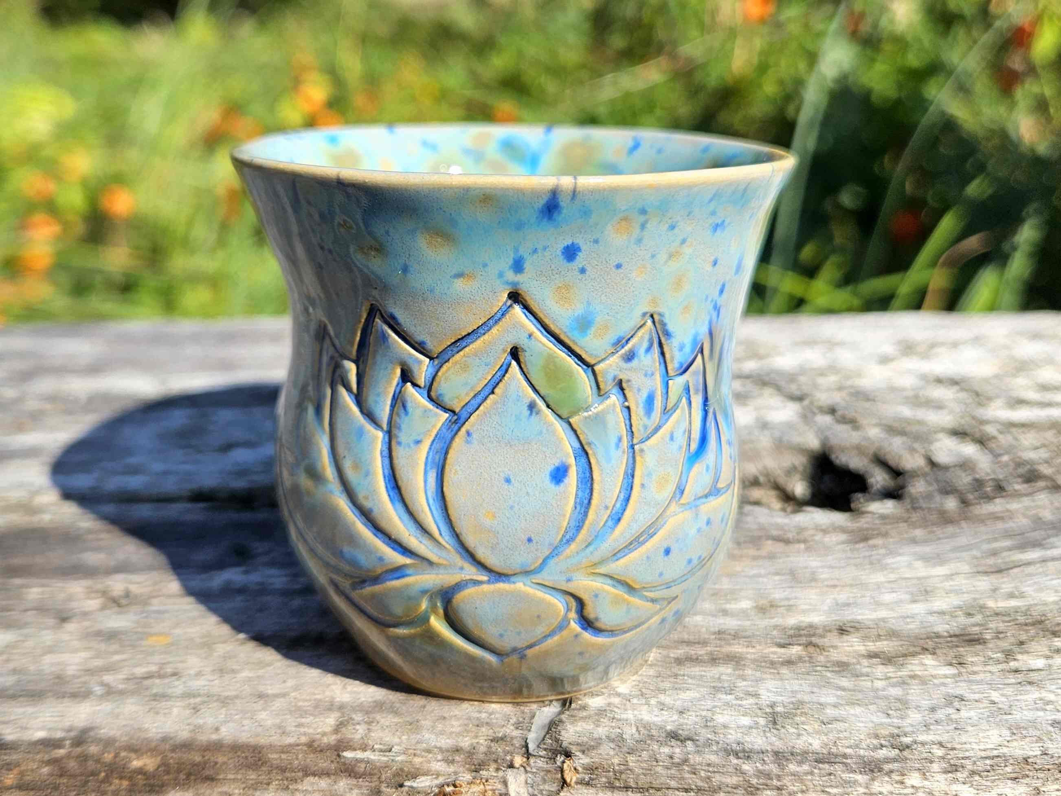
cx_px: 530
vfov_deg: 58.9
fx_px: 705
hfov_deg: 73.9
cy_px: 398
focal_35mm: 23
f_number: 1.8
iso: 25
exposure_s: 1/2500
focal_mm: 5.4
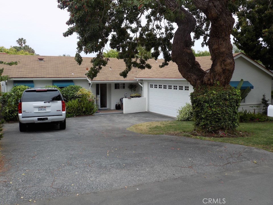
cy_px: 102
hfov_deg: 54.0
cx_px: 136
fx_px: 268
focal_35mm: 34
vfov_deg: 41.8
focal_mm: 6.1
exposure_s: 1/400
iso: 80
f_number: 3.4
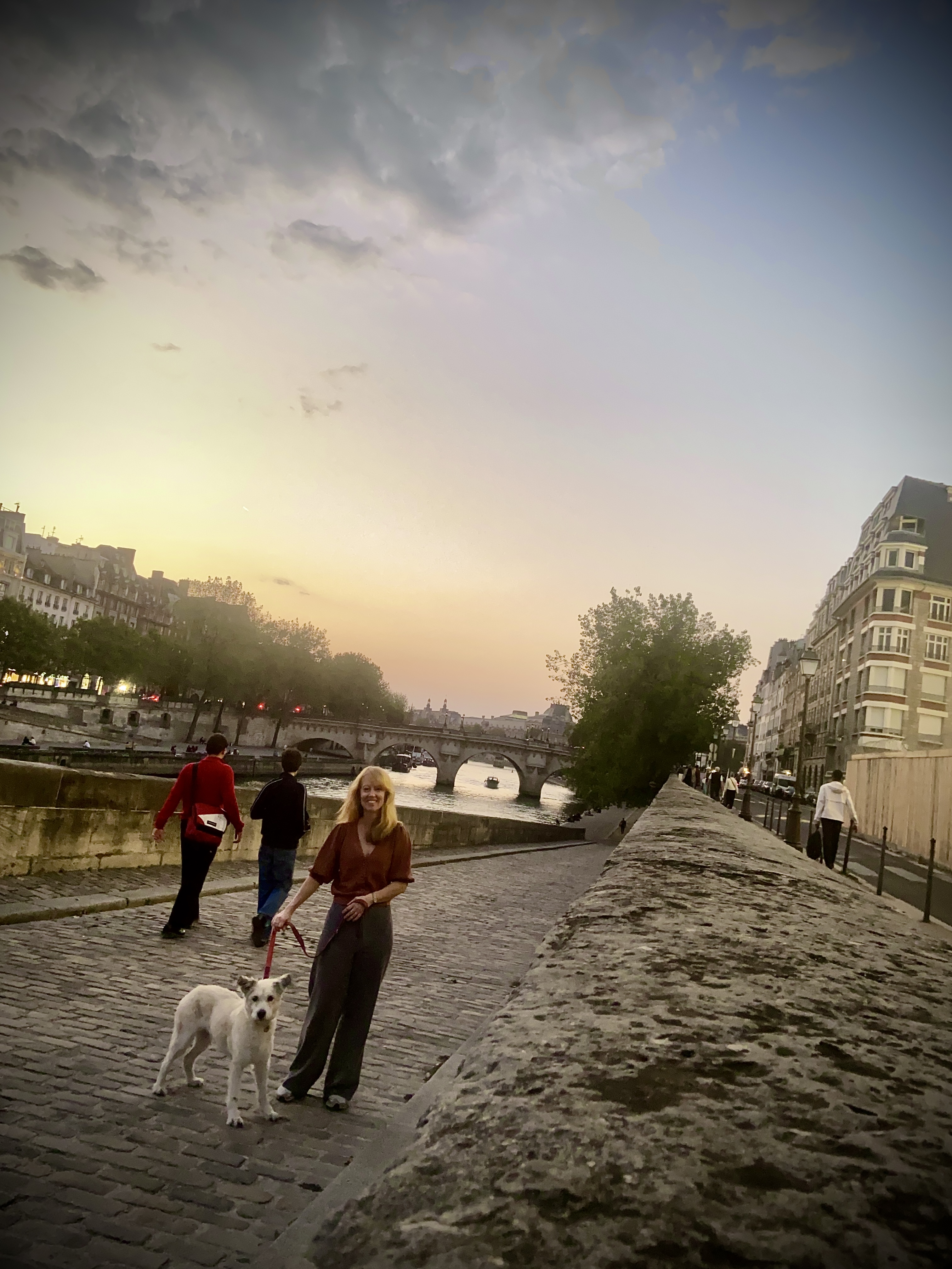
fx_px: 953
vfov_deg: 67.3
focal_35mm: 26
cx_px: 476
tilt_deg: +7.5
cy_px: 634
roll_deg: -8.1
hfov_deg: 53.1
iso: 160
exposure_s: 1/50
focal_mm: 4.25
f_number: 1.8
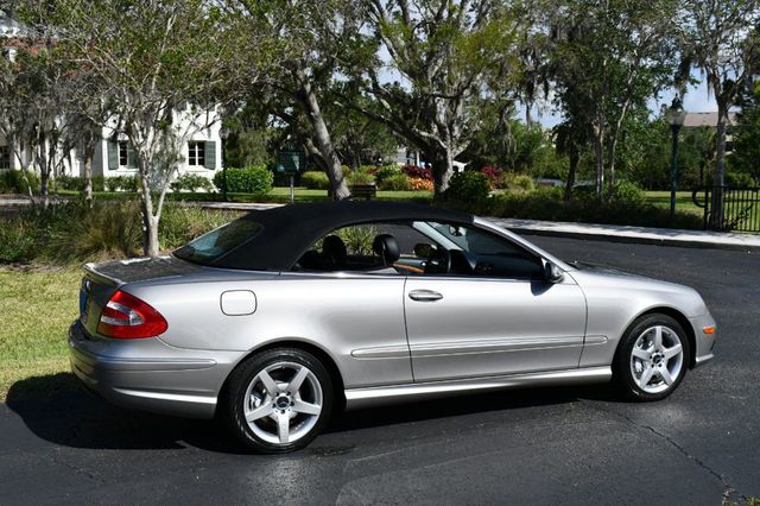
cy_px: 253
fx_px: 886
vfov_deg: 31.9
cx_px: 380
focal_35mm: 42
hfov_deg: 46.4
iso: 100
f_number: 9
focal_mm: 28
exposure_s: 1/320
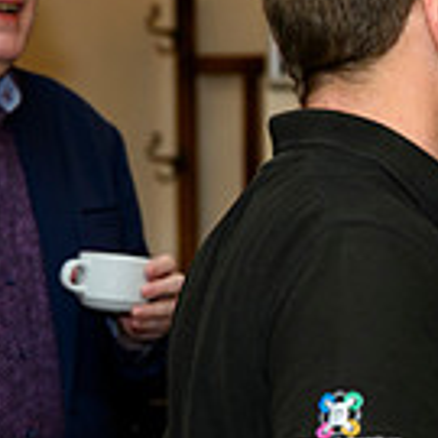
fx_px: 3965
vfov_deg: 6.3
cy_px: 196
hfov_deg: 6.1
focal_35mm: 277
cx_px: 912
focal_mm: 70
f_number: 4
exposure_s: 1/160
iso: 1250
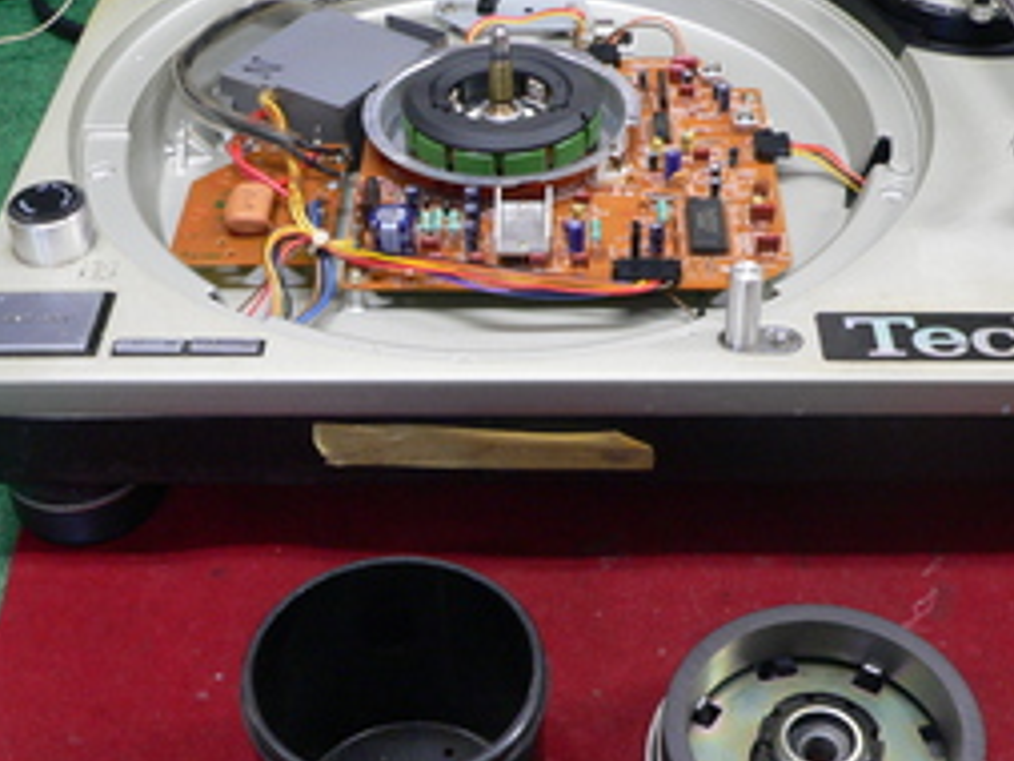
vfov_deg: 27.0
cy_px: 419
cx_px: 561
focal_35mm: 54
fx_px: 1583
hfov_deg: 35.5
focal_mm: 6
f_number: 2.8
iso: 200
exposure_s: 1/15
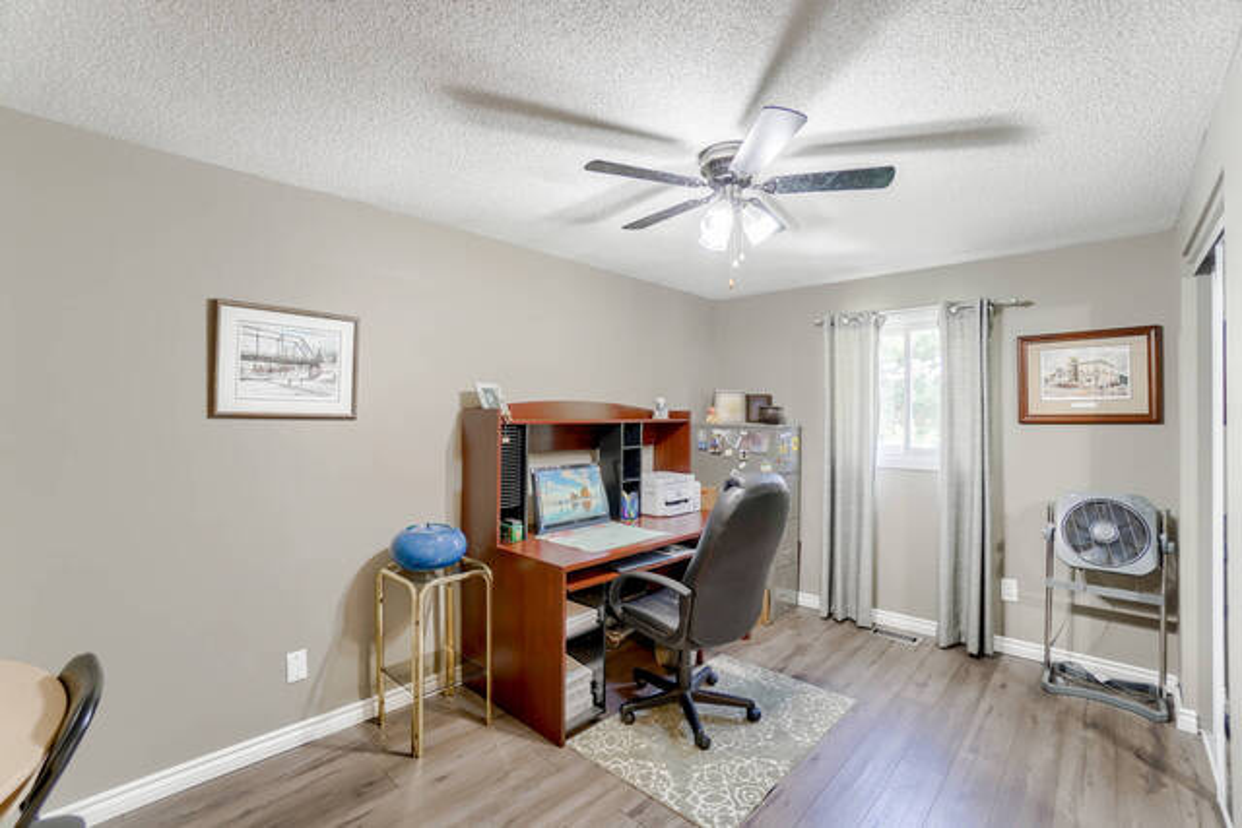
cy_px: 414
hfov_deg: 100.4
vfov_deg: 77.4
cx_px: 621
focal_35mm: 15
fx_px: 518
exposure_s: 1
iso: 250
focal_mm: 10
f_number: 4
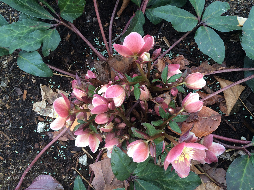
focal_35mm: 29
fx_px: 213
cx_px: 127
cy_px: 95
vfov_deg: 48.2
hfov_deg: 61.7
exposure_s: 1/120
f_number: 2.2
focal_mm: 4.15
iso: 64
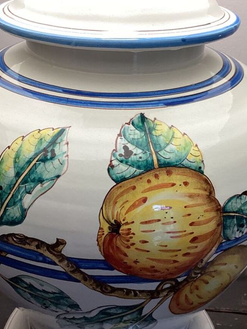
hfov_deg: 30.3
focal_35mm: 48
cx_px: 128
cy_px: 171
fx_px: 457
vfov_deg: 39.6
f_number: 2.4
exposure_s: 1/100
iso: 64
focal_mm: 3.3
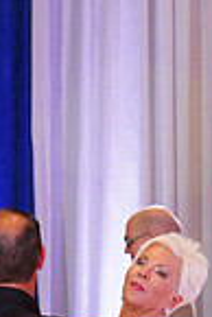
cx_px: 36
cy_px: 400
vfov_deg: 4.9
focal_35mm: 420
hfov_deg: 3.3
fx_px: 3701
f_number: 5.6
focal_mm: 105
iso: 2000
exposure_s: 1/160
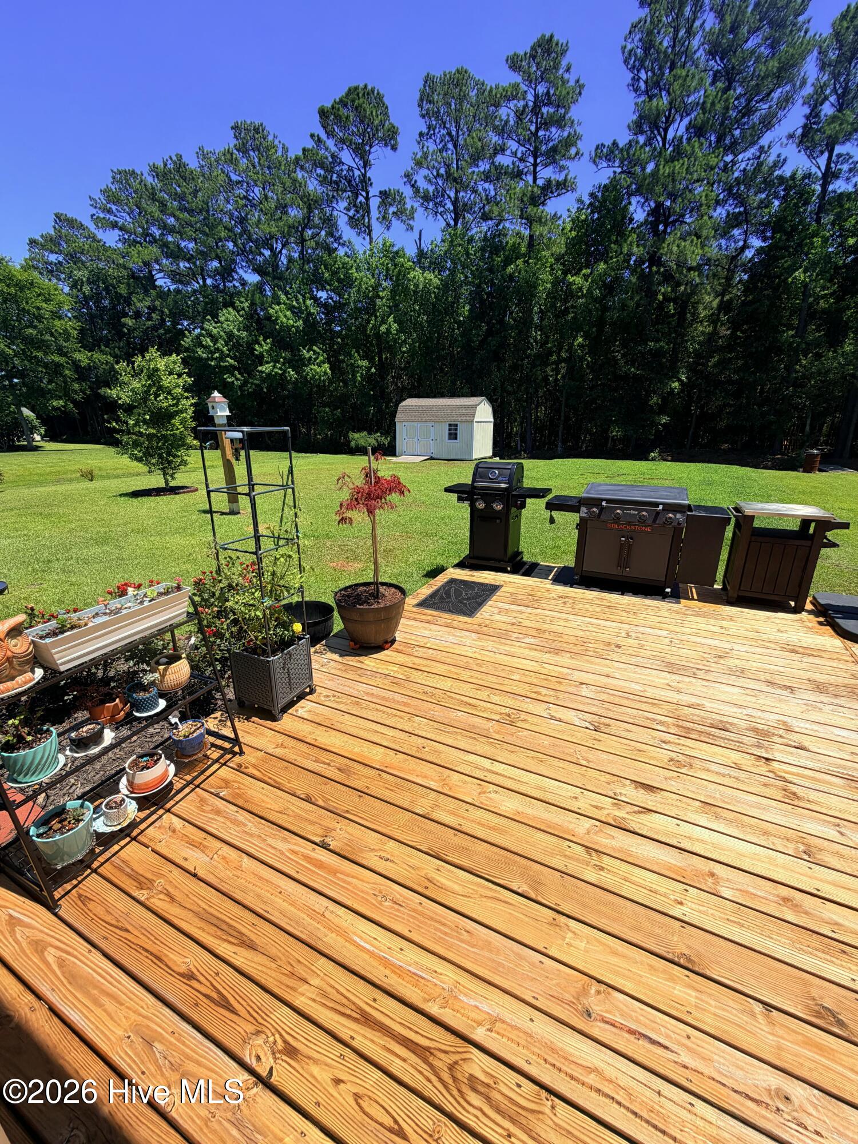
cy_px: 572
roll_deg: +0.0
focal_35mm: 14
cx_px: 429
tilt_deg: -17.7
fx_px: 463
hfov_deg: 85.7
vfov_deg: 102.1
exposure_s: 1/876
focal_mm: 2.22
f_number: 2.2
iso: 20
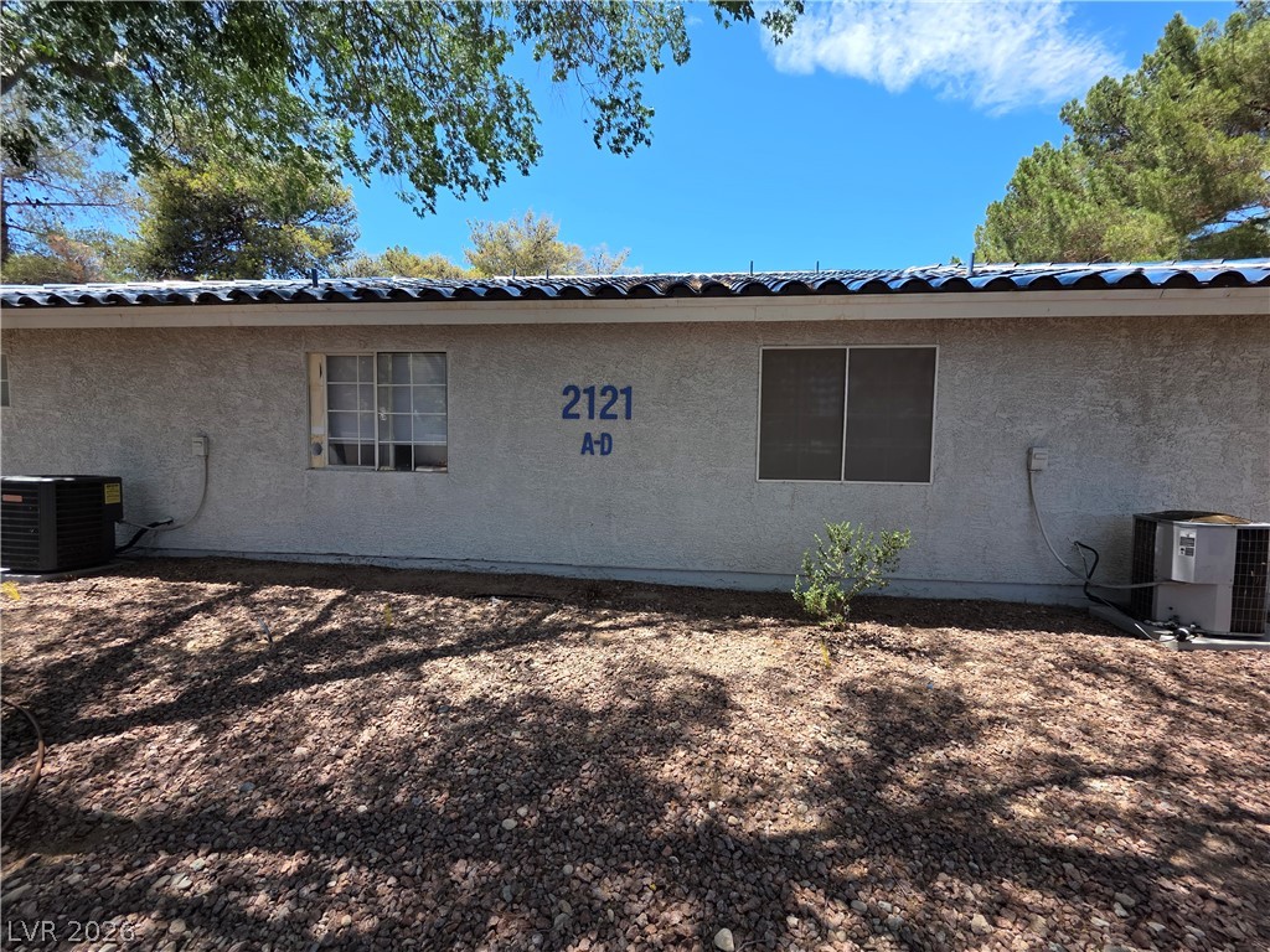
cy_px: 476
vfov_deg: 89.9
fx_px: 477
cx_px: 635
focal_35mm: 13
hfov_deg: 106.2
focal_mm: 2.2
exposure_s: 1/890
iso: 40
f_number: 1.9
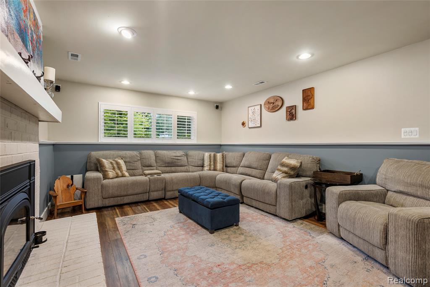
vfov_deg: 73.8
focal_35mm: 16
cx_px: 215
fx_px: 191
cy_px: 144
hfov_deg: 96.7
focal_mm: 16
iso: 100
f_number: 4
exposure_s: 1/8
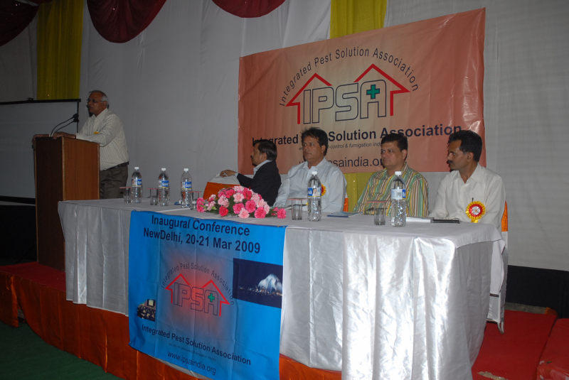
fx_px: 427
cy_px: 190
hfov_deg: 67.3
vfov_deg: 48.0
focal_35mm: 27
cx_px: 284
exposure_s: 1/125
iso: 400
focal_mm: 18
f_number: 5.6
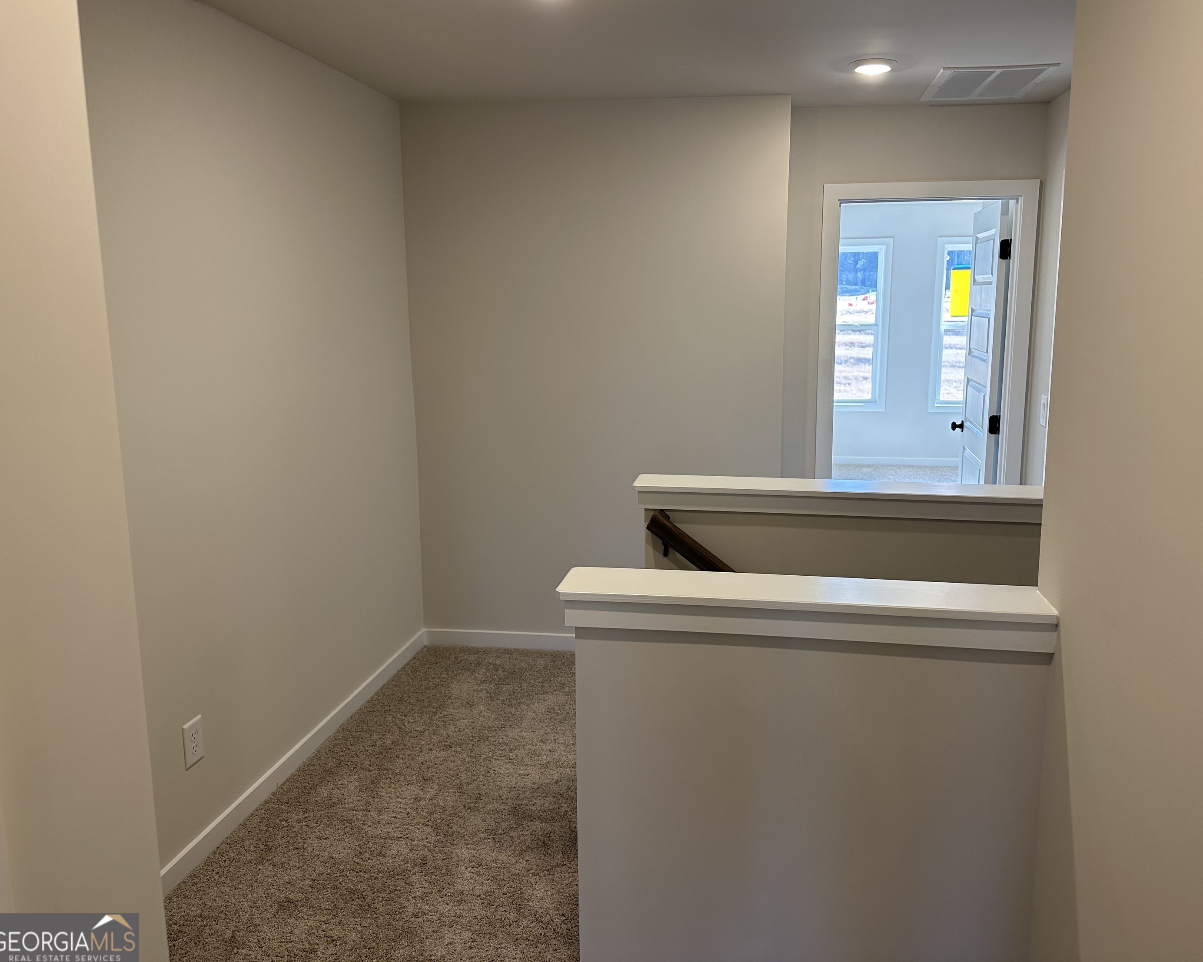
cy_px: 463
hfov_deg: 65.9
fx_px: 926
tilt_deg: -8.8
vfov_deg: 54.9
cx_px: 657
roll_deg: -0.3
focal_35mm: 26
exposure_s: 1/120
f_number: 1.78
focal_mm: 6.86
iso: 125
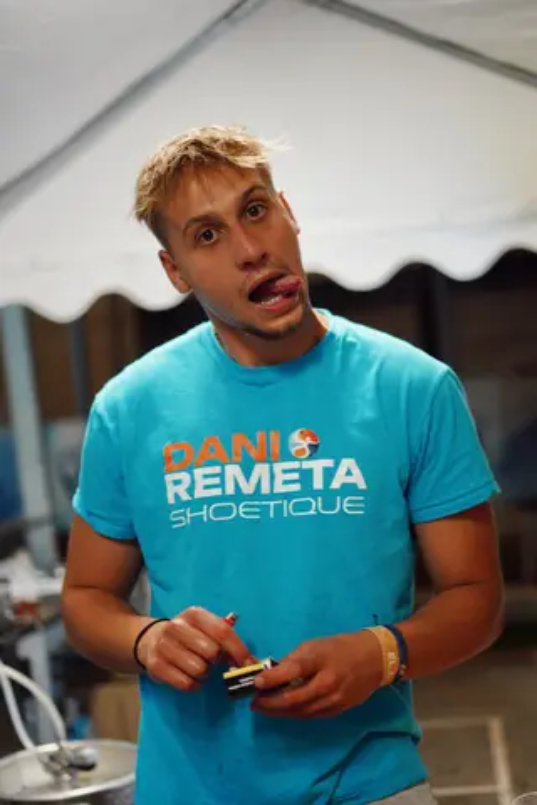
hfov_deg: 27.0
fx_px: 1119
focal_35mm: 50
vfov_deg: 39.6
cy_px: 402
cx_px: 268
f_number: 1.8
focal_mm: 50
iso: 400
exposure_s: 1/100
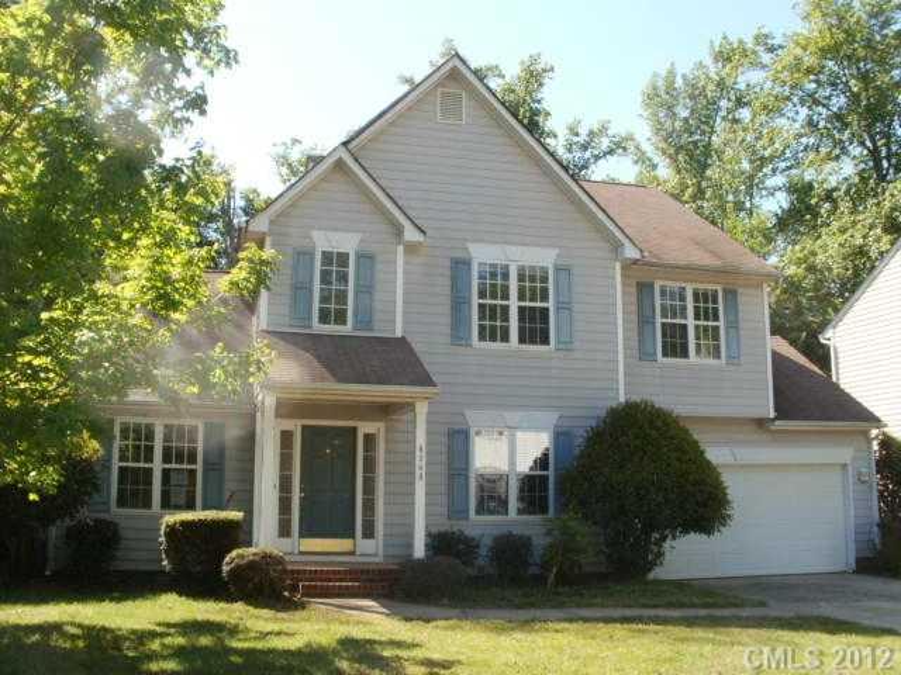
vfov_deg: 39.7
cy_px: 338
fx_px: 937
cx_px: 450
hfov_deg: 51.4
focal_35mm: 36
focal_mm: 6.3
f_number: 5.6
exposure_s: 1/160
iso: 100
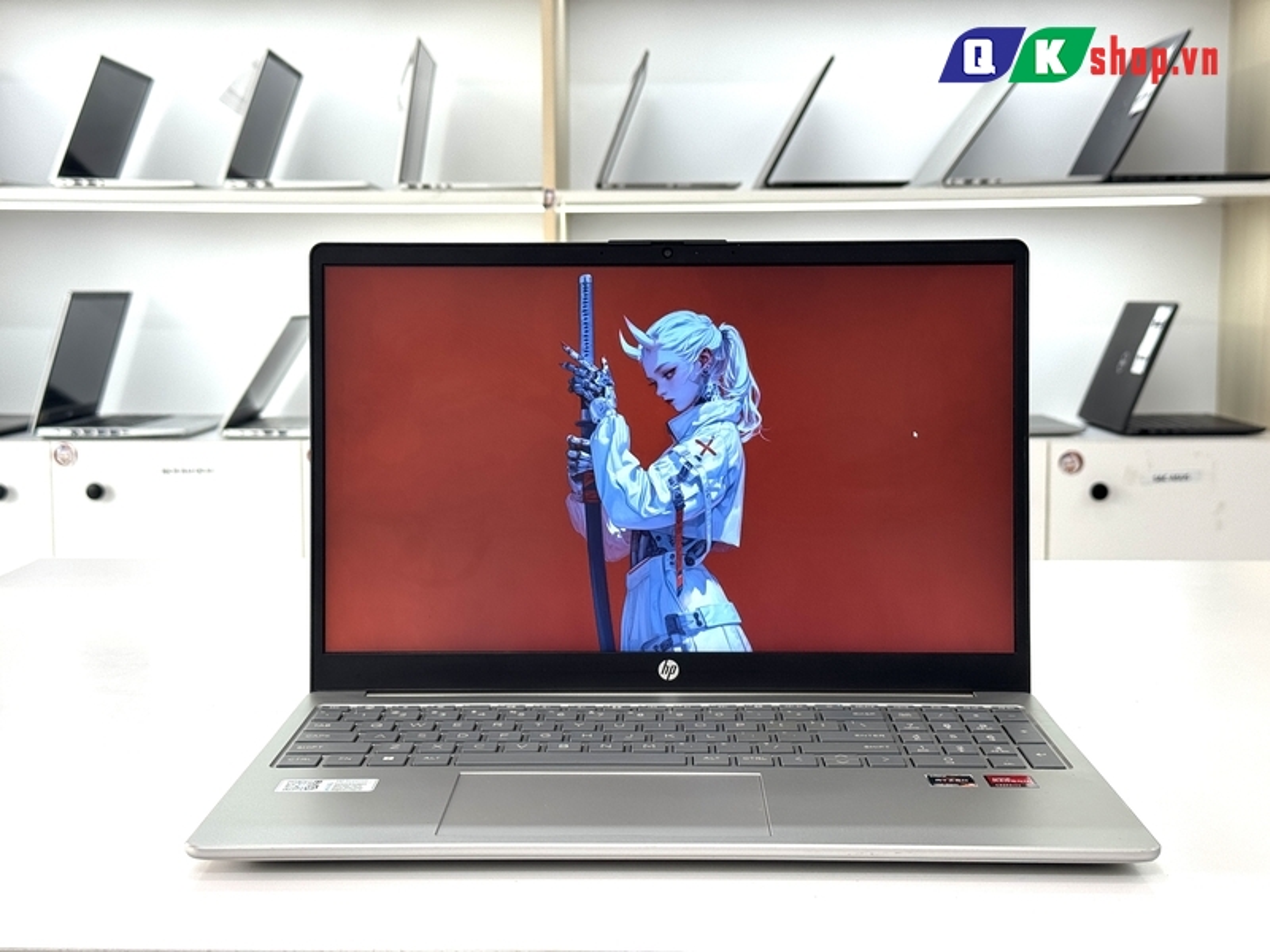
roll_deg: +1.3
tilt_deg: -6.3
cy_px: 476
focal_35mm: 48
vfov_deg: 30.3
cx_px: 635
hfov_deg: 39.7
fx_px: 1761
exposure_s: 1/180
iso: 64
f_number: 1.78
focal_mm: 6.76
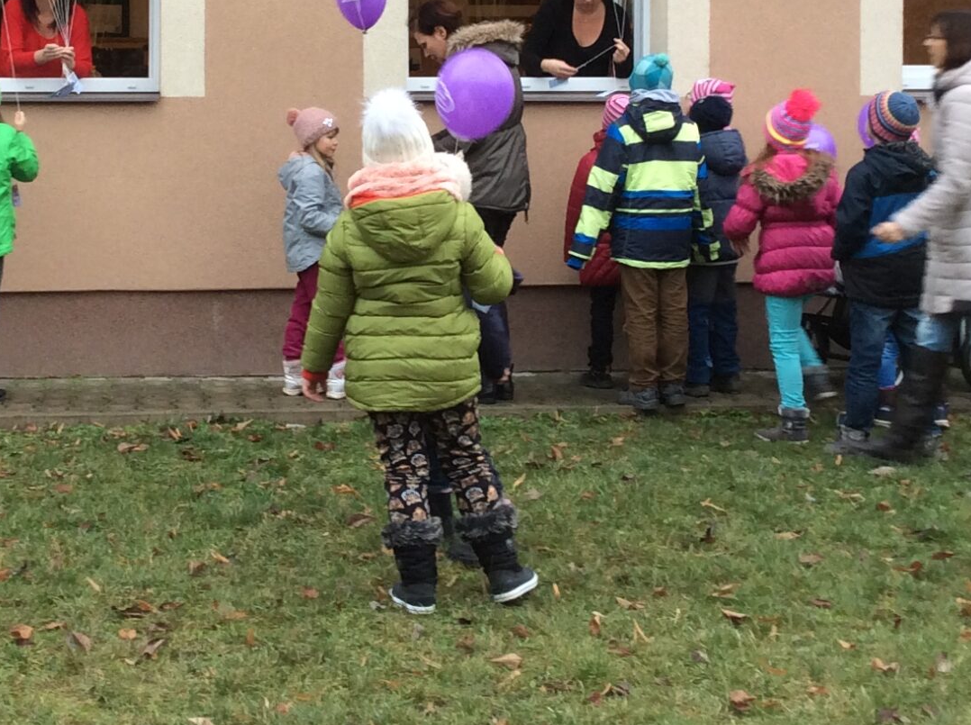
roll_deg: +0.3
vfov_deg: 19.1
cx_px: 340
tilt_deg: -0.8
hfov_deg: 25.6
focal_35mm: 76
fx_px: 2129
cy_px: 106
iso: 40
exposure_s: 1/33
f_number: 2.4
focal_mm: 3.3
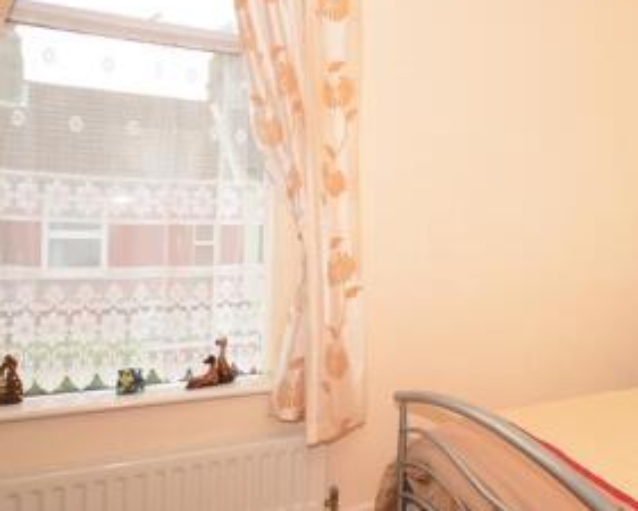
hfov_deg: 46.0
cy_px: 209
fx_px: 682
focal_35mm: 36
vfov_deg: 40.9
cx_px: 559
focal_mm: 11
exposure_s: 1/125
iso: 100
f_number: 5.6
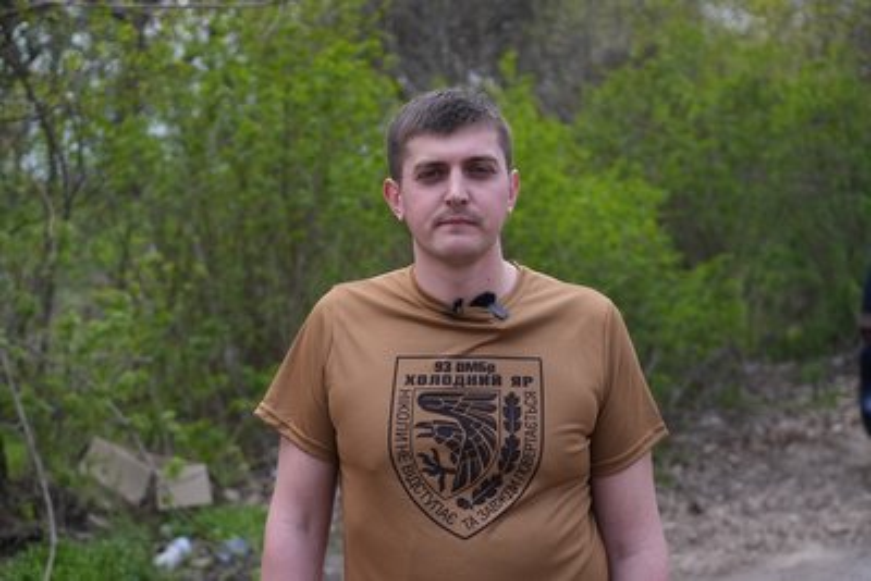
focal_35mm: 61
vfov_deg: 22.3
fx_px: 1476
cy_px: 290
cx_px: 436
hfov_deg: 32.9
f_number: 4
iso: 1250
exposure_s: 1/2500
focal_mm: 61
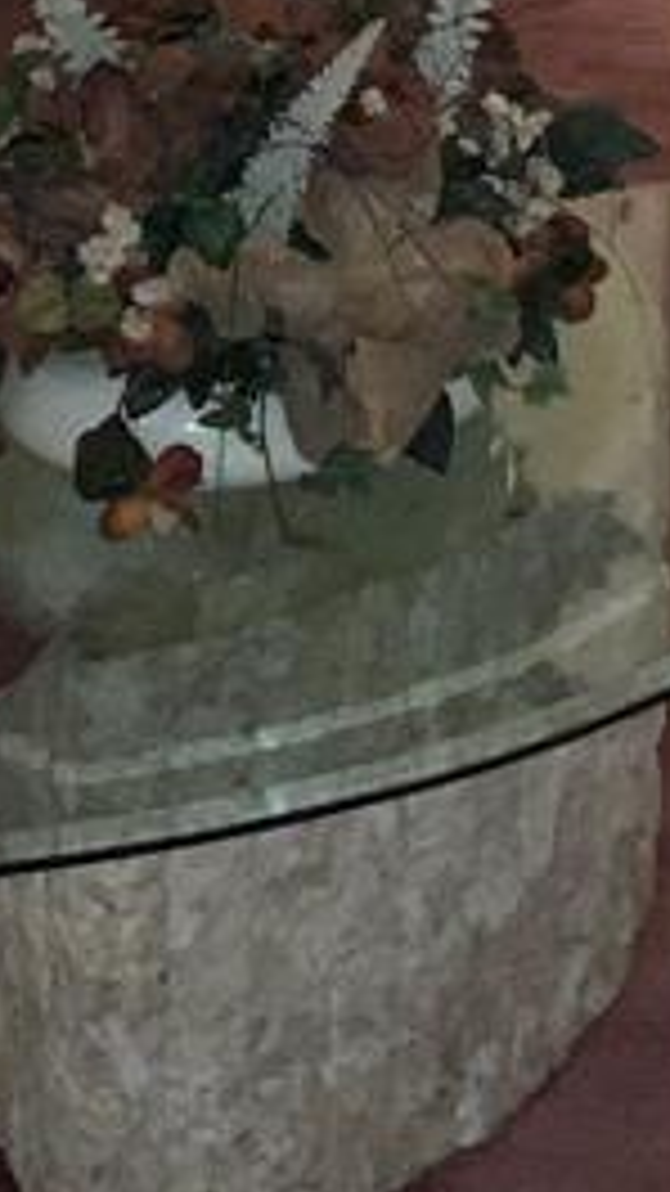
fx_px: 3854
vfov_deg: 16.2
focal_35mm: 122
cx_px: 589
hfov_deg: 9.9
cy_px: -526
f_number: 1.8
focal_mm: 3
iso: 64
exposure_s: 1/40
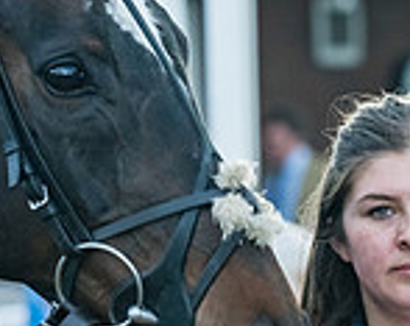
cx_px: 403
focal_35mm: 669
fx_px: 8102
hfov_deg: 2.9
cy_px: 257
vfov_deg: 2.3
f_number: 5
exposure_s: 1/400
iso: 1000
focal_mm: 135
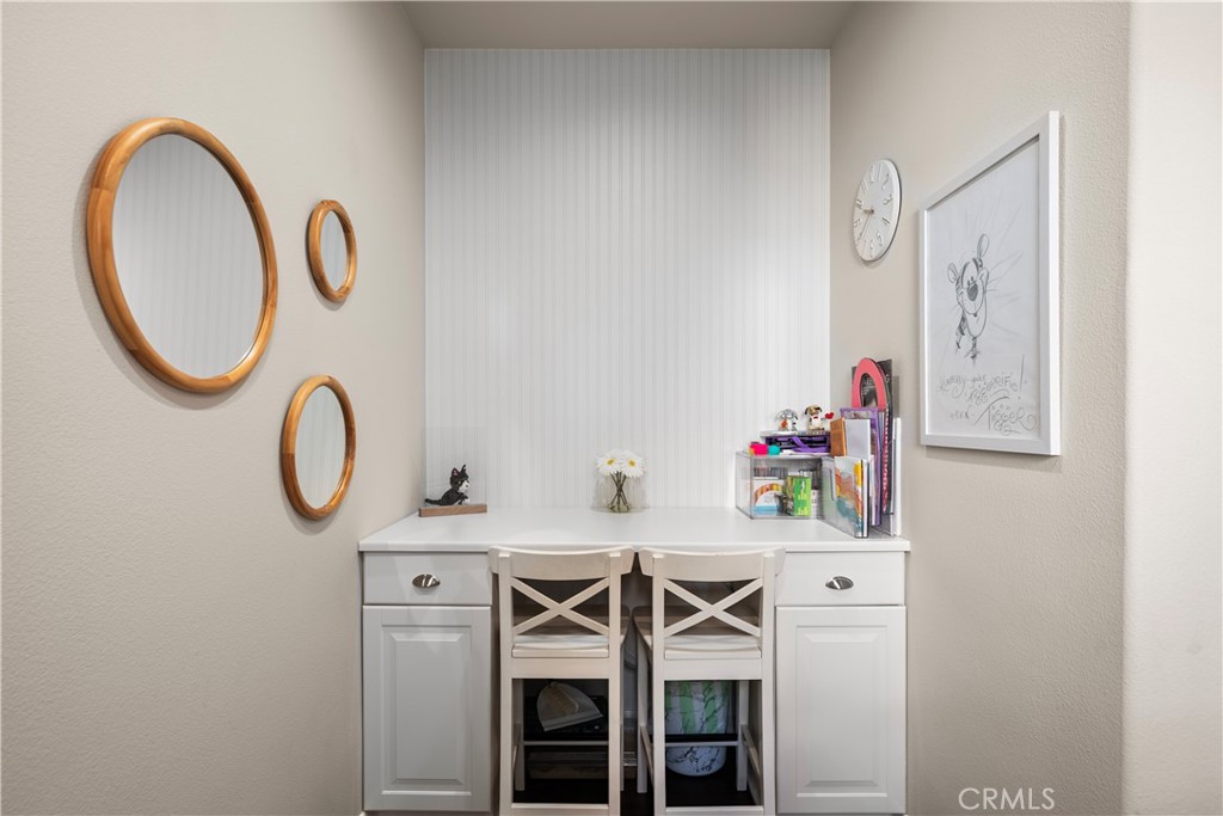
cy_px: 408
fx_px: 578
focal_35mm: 17
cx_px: 612
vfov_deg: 70.5
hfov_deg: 93.3
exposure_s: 1/2
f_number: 8
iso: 100
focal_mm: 17
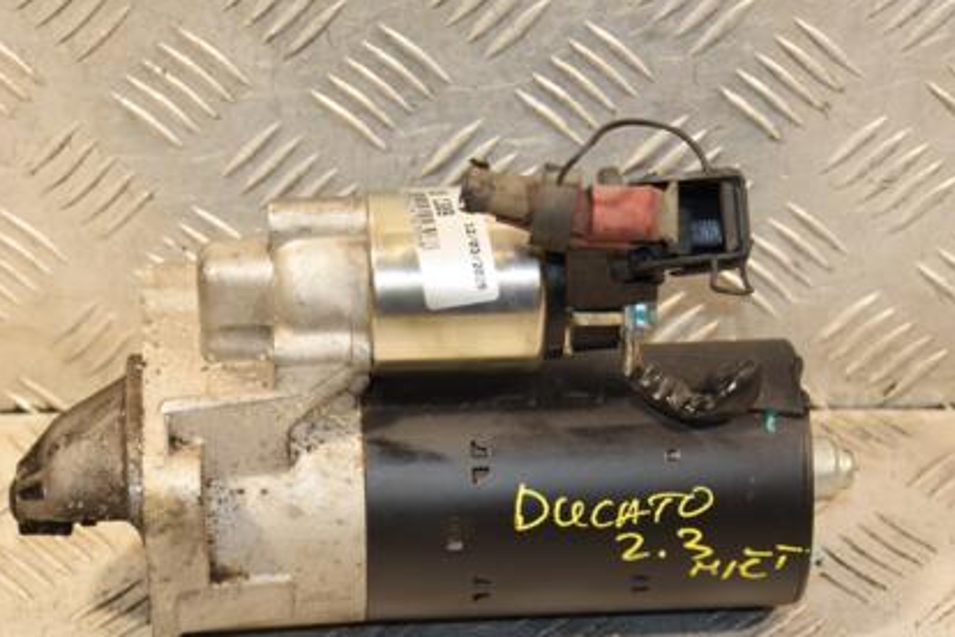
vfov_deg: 10.9
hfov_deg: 16.3
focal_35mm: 126
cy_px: 415
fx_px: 3342
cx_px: 450
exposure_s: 1/200
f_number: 5
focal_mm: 58
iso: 800
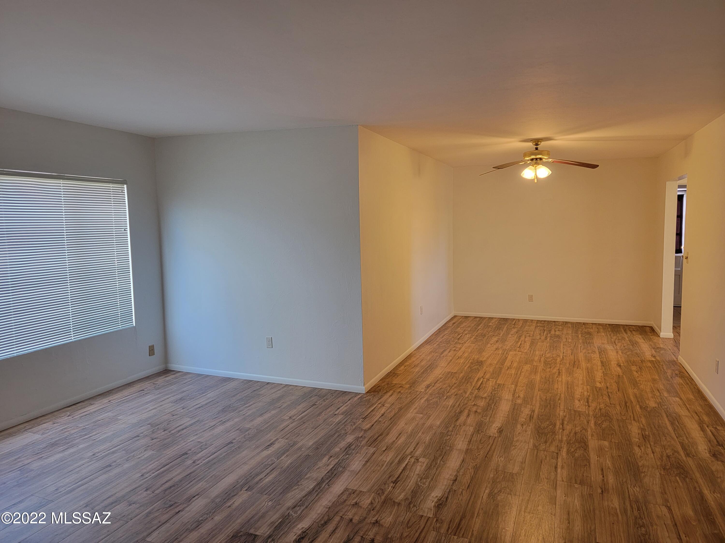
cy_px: 272
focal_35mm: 24
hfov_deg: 71.6
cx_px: 362
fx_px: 503
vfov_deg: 56.8
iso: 160
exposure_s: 1/60
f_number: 1.8
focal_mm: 6.7
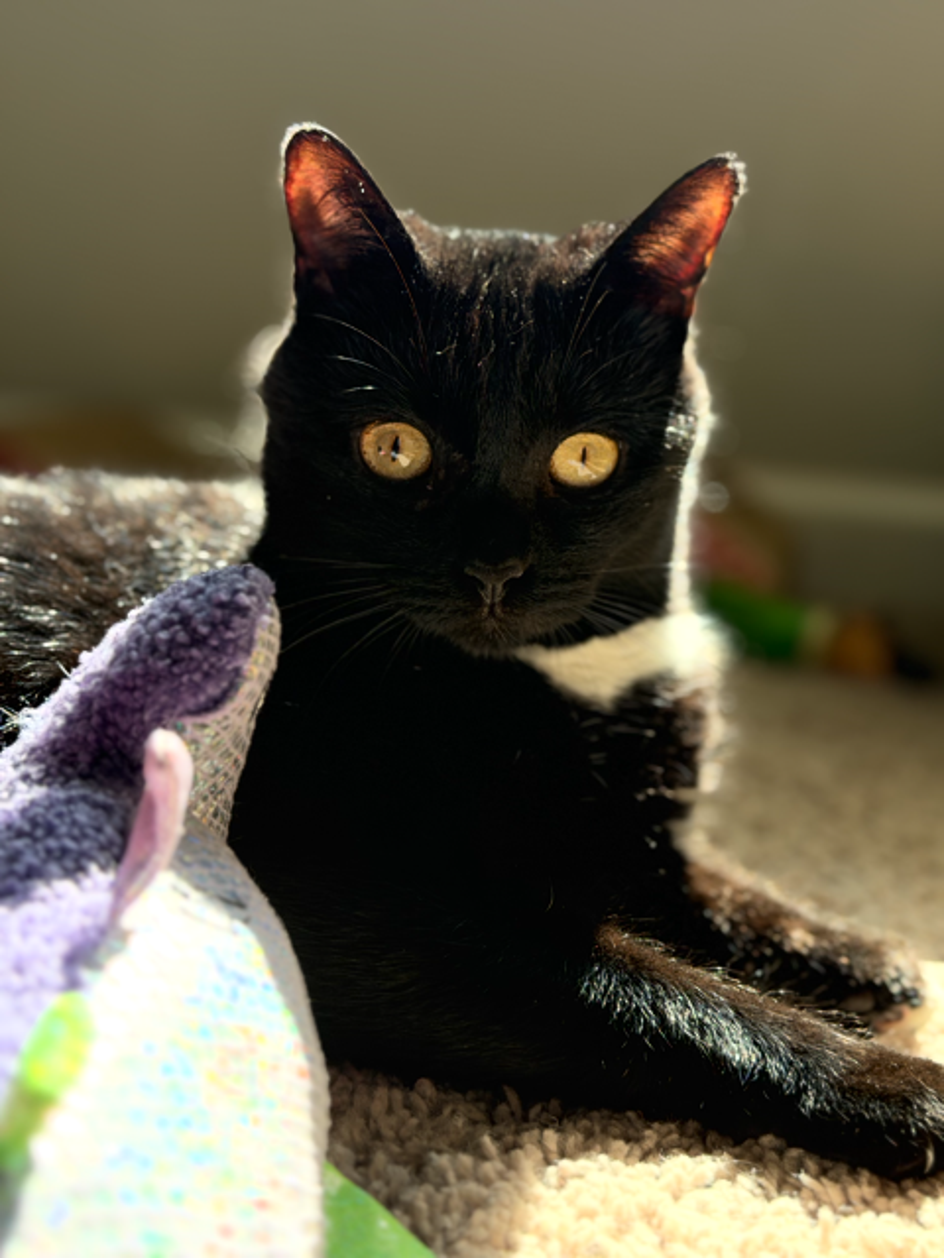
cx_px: 472
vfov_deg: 39.7
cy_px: 629
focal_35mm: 48
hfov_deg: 30.3
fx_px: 1745
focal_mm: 6.76
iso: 200
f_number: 1.78
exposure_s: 1/223
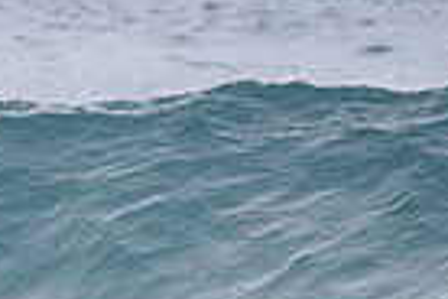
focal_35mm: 2581
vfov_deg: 0.5
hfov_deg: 0.8
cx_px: -495
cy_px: 293
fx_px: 32117
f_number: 5.6
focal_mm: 500
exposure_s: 1/2000
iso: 1100
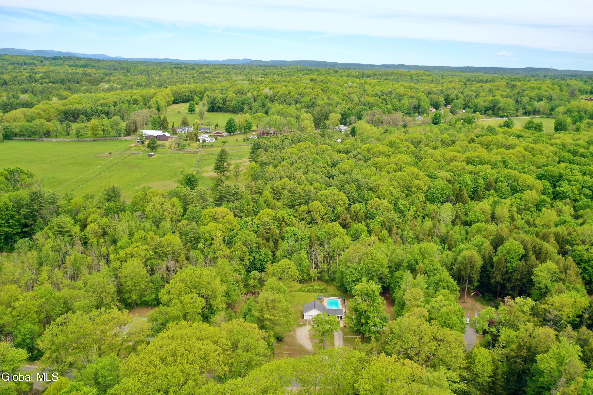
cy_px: 198
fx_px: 461
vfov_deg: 46.4
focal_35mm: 28
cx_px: 296
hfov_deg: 65.5
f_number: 3.2
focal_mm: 10.26
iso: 100
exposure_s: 1/40
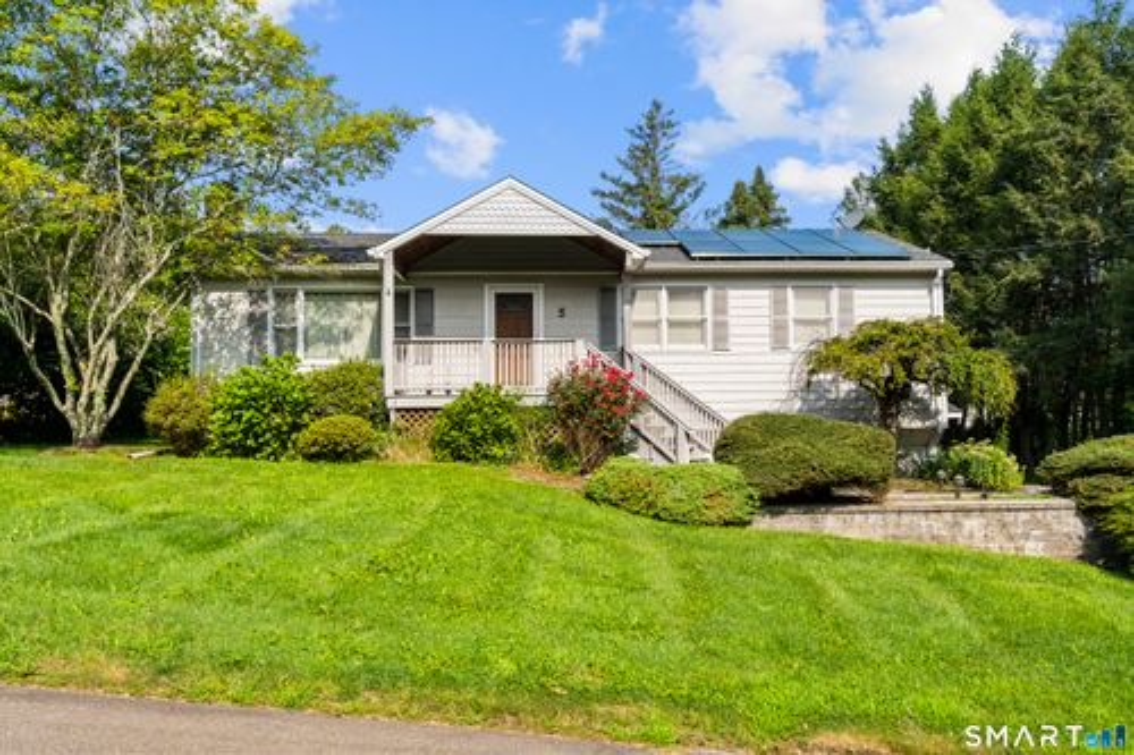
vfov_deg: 41.1
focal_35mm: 32
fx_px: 1008
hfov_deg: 58.7
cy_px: 378
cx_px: 567
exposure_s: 1/50
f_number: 9
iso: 200
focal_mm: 32
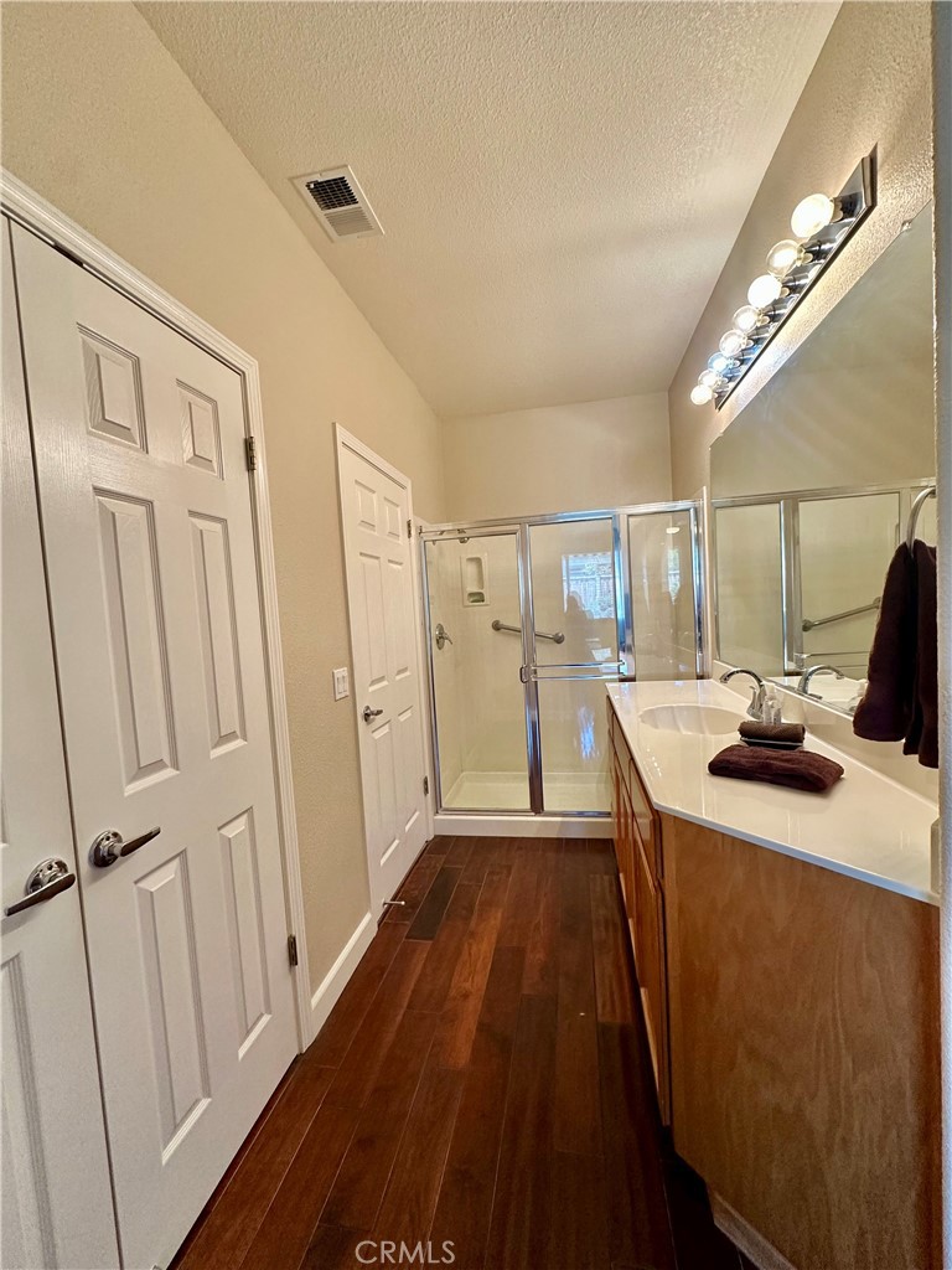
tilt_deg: -2.0
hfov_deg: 85.7
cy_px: 635
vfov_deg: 102.1
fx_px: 513
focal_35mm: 14
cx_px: 476
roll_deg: +2.6
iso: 200
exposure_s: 1/120
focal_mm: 2.22
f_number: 2.2
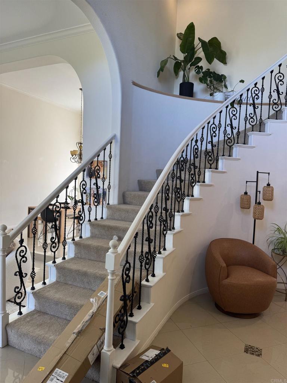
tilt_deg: -3.9
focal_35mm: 24
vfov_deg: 71.6
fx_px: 265
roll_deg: -1.8
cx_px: 144
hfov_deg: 56.8
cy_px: 192
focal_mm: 6.76
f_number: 1.78
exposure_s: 1/120
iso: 80
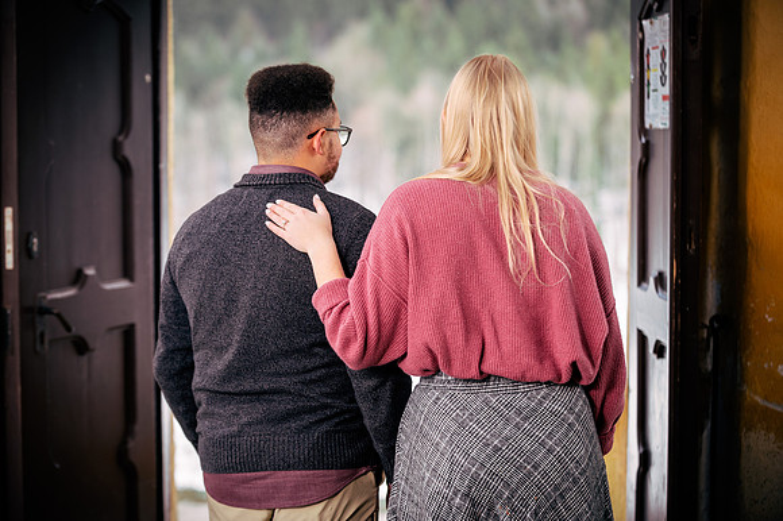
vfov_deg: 15.2
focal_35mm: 90
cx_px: 392
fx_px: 1956
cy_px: 260
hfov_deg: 22.6
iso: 250
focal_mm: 90
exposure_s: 1/125
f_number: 2.8
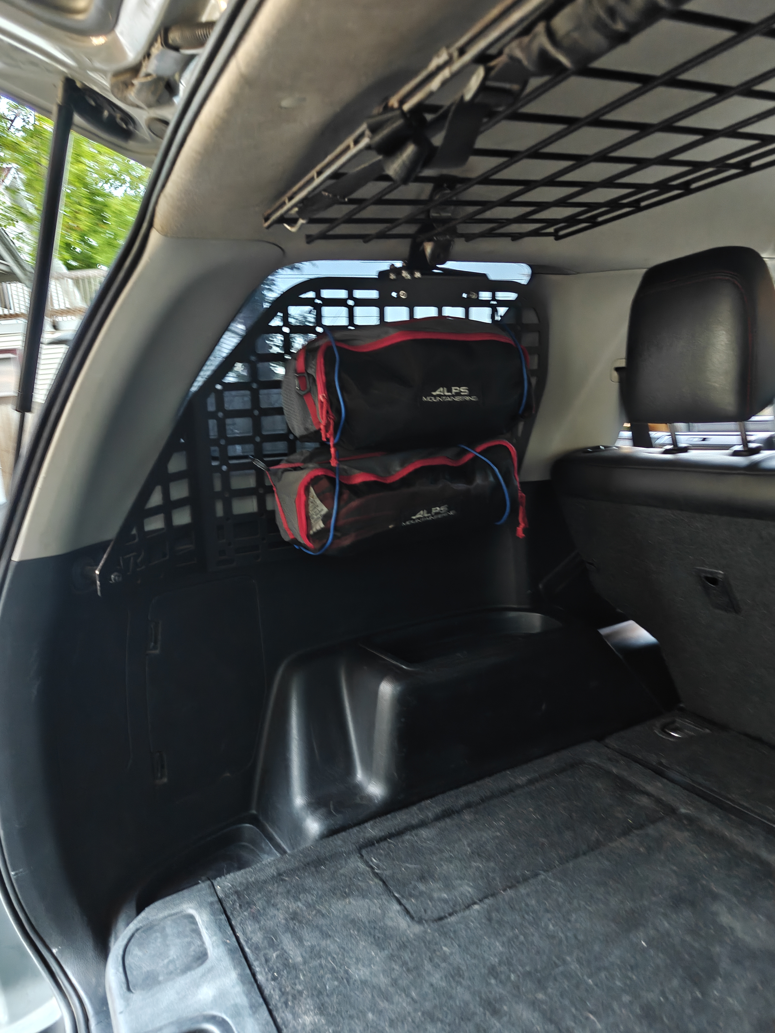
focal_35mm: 23
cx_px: 388
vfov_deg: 73.9
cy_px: 516
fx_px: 687
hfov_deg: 58.9
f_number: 1.6
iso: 1600
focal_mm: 6.06
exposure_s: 1/25
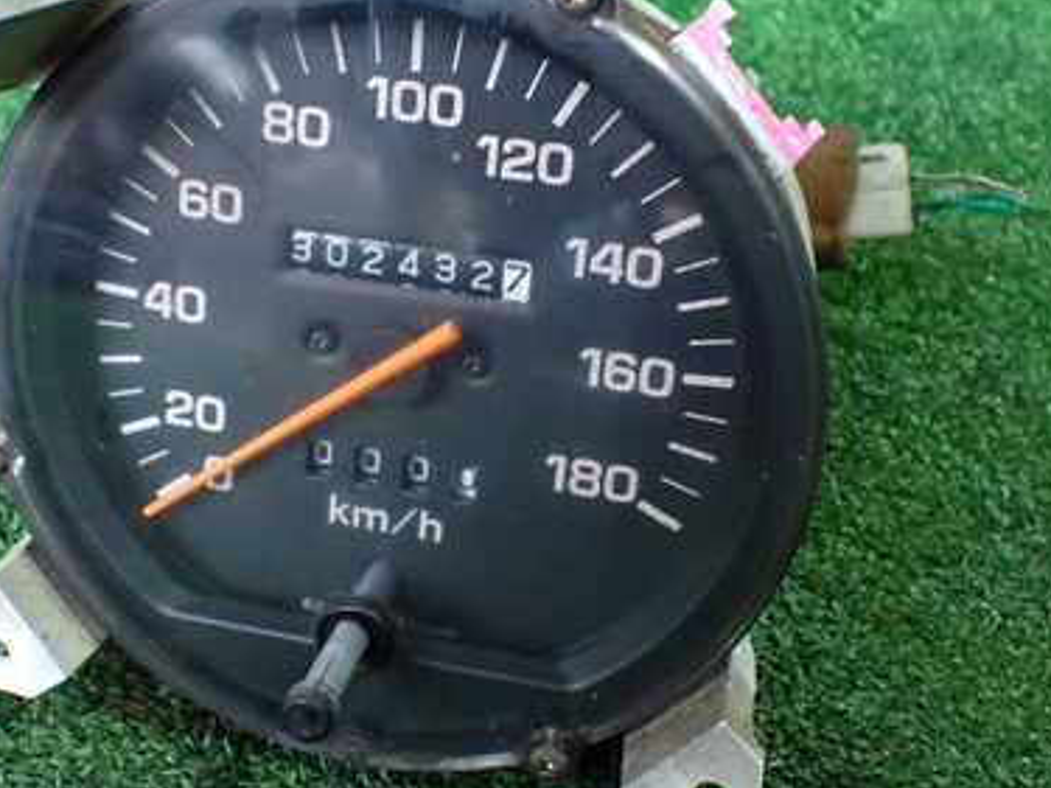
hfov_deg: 39.5
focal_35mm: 48
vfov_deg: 30.2
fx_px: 1457
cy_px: 373
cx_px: 406
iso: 800
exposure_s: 1/40
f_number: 2.3
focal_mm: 5.4
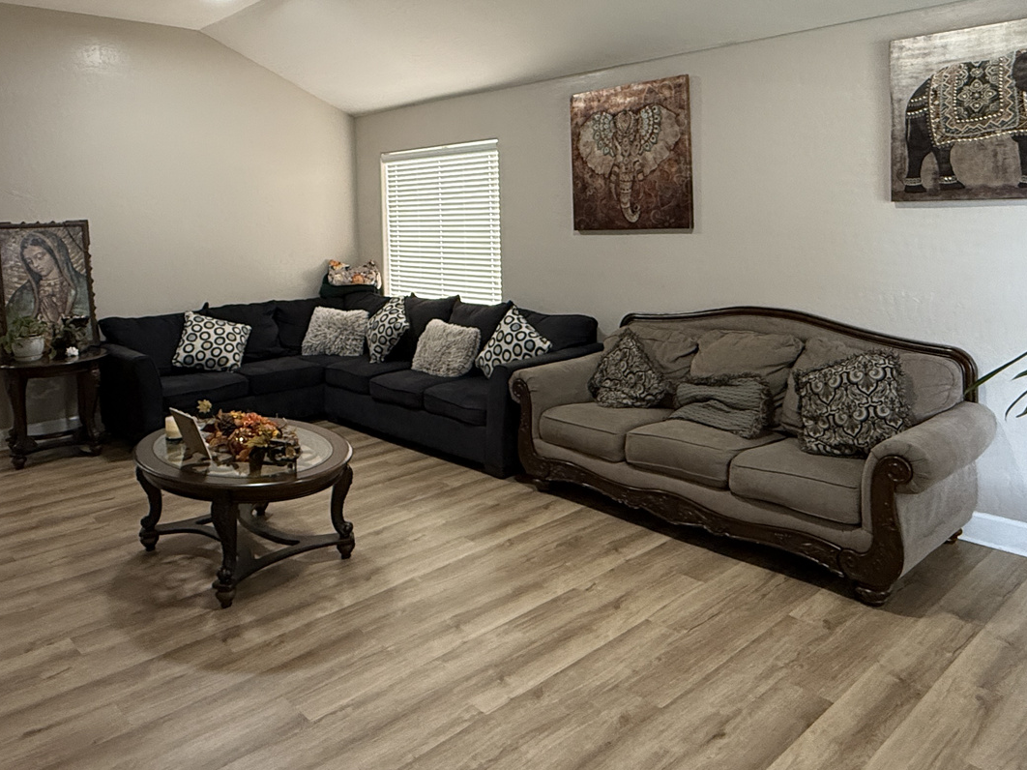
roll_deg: +1.5
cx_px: 488
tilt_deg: -1.5
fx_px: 801
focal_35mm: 27
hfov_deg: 65.3
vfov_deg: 50.2
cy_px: 240
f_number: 2.2
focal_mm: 2.22
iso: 320
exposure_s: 1/60
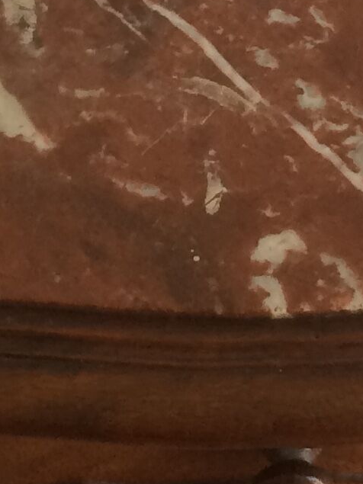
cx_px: 384
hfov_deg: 9.9
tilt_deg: -50.8
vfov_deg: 13.2
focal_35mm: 149
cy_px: 63
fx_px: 2084
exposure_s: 1/33
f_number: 2.2
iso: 32
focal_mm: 4.15
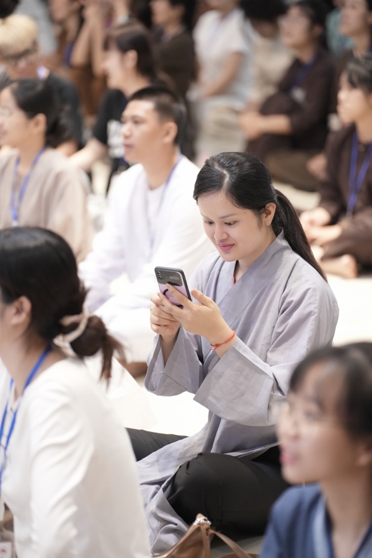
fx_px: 2325
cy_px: 279
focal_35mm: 150
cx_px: 186
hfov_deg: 9.1
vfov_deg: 13.7
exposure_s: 1/160
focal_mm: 150
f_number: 2.8
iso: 5000
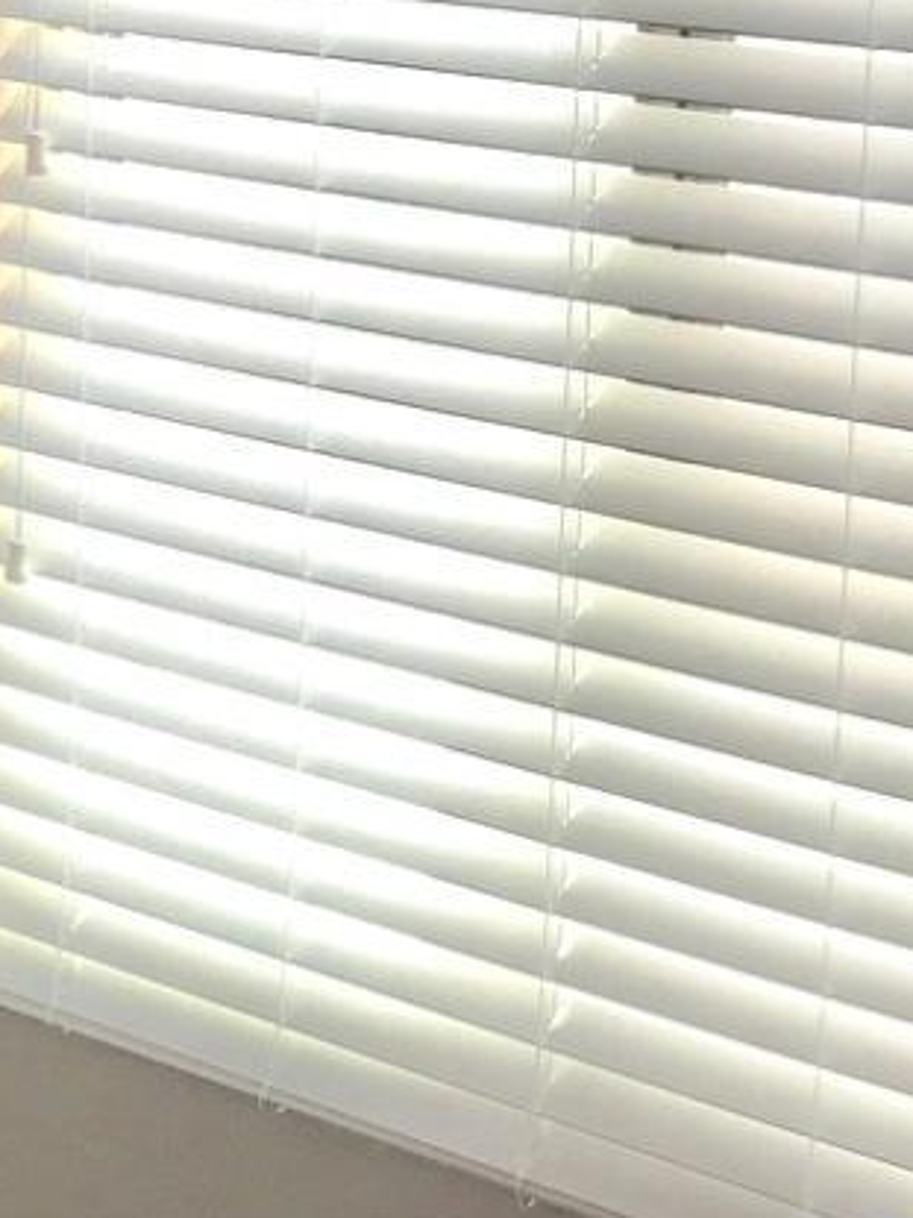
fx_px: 4750
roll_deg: +1.0
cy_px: 431
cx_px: -156
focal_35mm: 135
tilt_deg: -9.7
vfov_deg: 14.6
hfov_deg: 10.8
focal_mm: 3.99
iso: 40
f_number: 1.8
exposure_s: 1/120
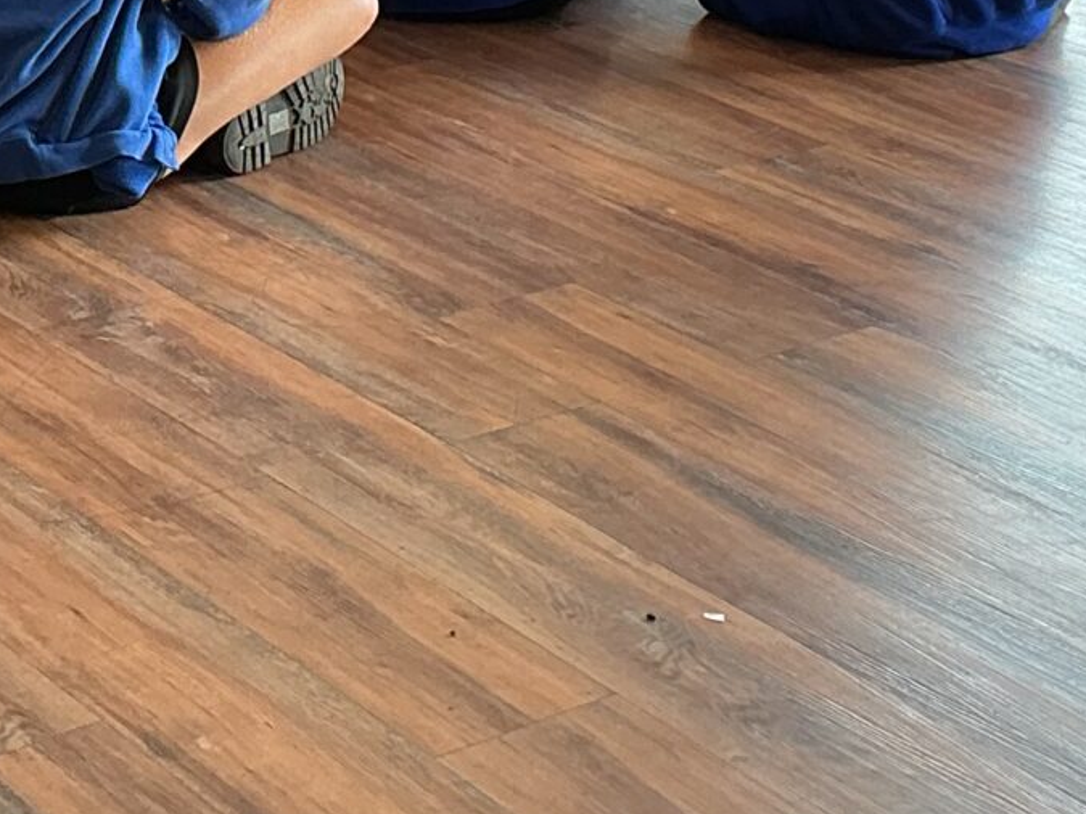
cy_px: -352
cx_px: 88
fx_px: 3450
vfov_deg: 12.8
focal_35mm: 110
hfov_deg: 17.6
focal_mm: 3
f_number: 1.8
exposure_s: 1/50
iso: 40
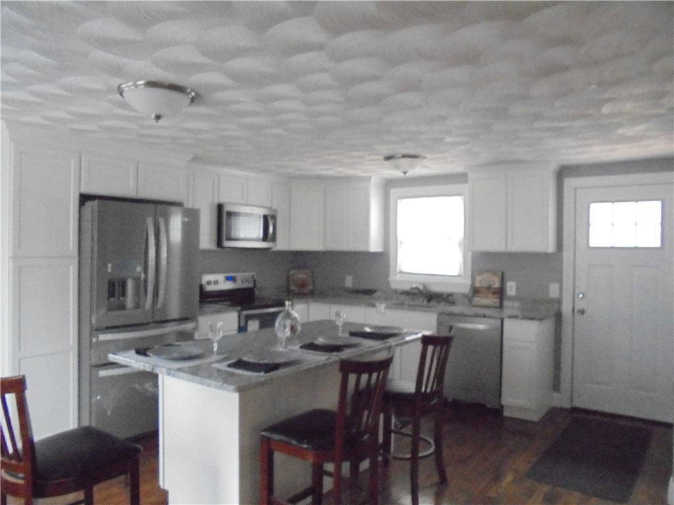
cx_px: 337
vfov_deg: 53.1
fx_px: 506
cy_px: 252
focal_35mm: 26
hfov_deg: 67.3
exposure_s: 1/60
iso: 1250
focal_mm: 4.6
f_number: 3.5
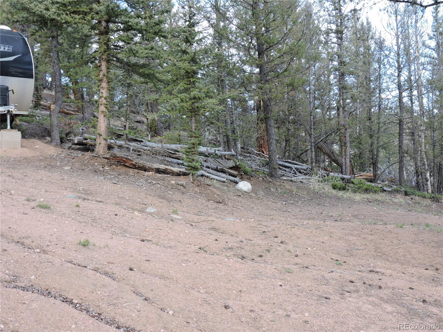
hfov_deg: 40.4
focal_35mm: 47
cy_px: 166
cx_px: 222
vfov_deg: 30.9
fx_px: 601
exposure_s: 1/60
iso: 100
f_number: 3.5
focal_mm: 8.4
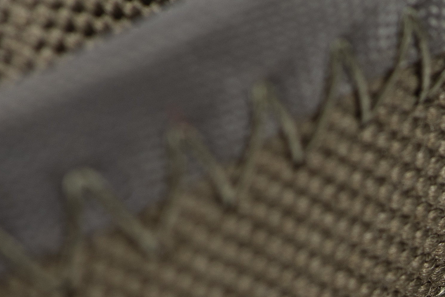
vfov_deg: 3.2
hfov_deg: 4.9
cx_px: 472
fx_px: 5218
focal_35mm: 422
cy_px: 541
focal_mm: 105
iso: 200
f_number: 16
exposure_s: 1/160
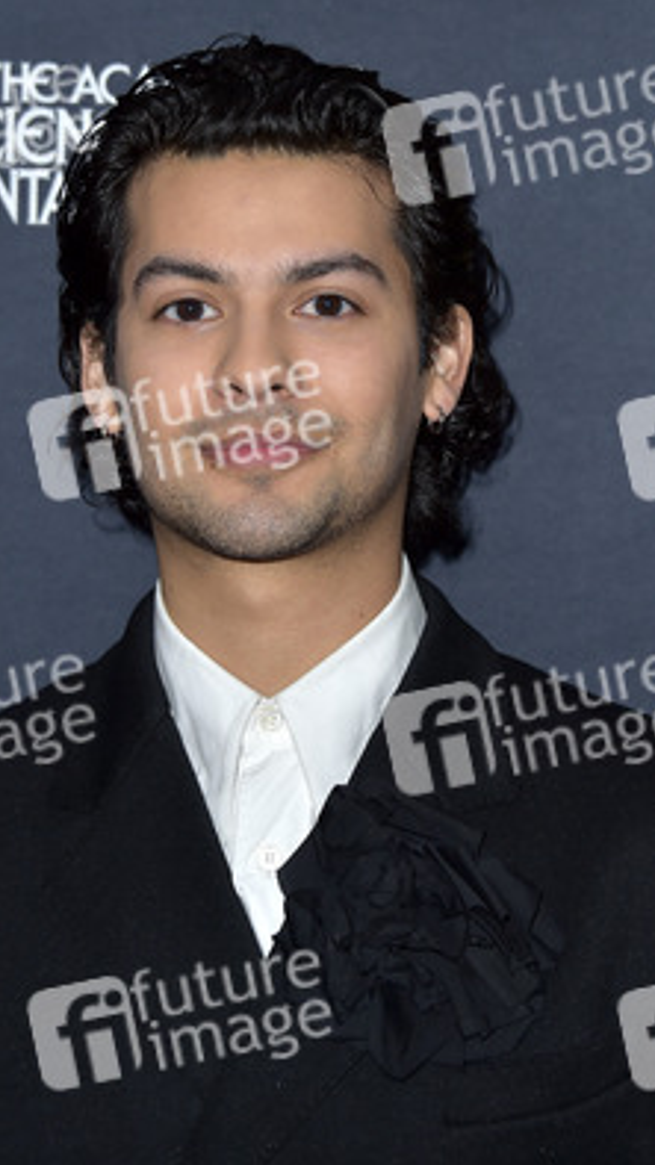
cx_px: 267
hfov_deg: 11.4
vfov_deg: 20.2
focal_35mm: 106
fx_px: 3275
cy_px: 578
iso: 250
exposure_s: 1/250
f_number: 6.3
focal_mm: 100
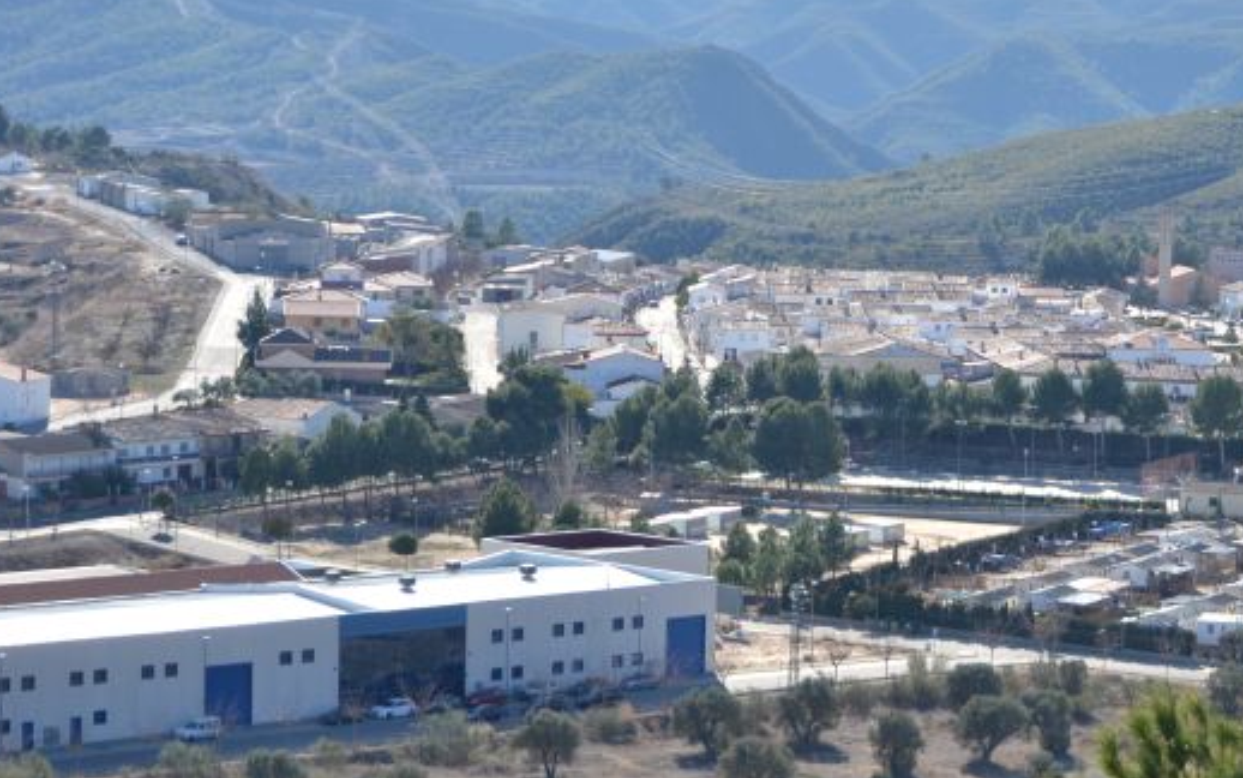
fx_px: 4398
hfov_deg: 16.0
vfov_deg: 10.1
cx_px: 890
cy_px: 424
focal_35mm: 130
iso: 100
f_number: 5.6
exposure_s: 1/320
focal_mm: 55
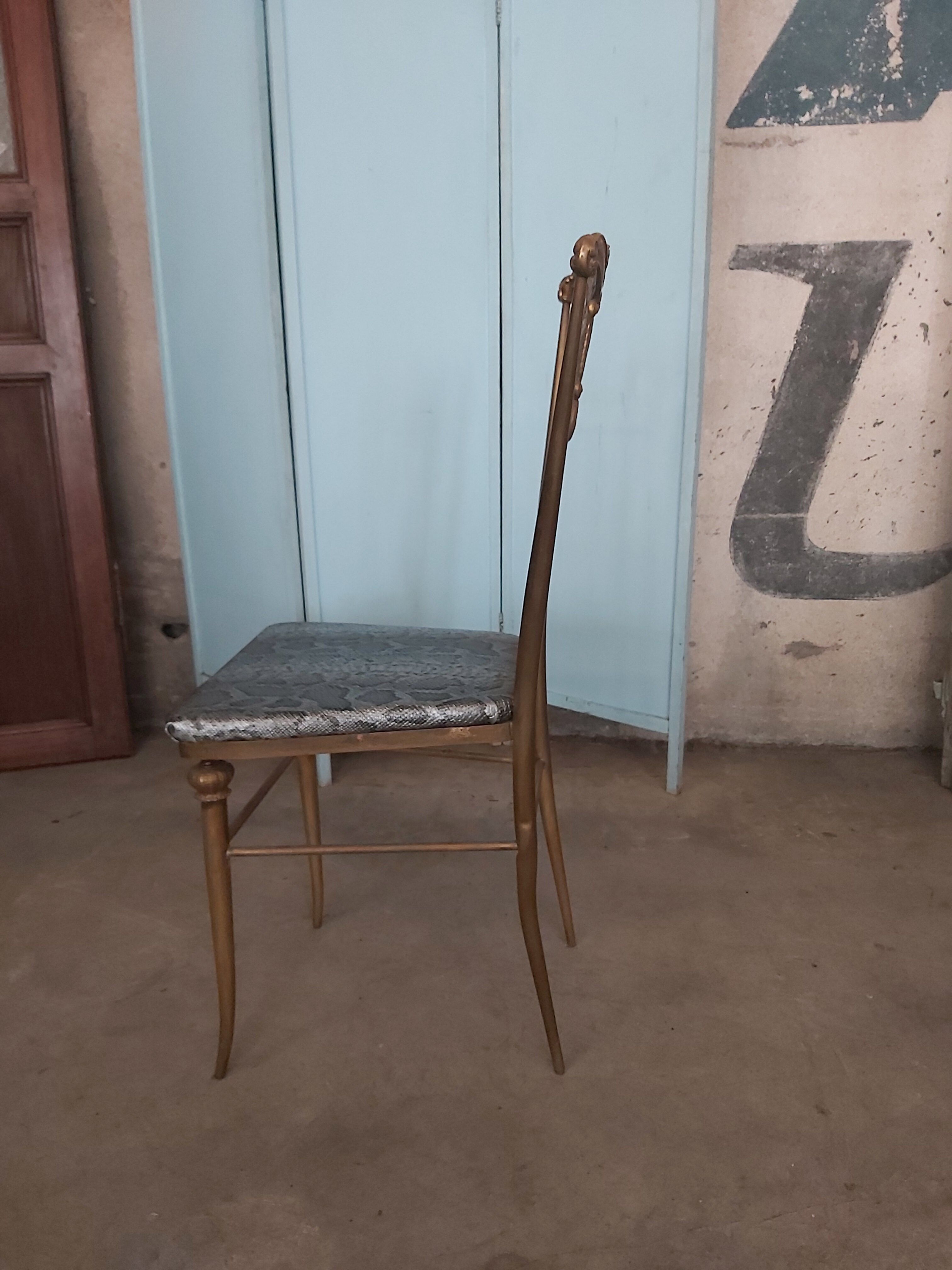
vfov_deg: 67.3
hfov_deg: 53.1
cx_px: 476
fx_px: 953
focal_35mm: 26
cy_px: 635
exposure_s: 1/50
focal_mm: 3.92
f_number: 1.7
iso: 250
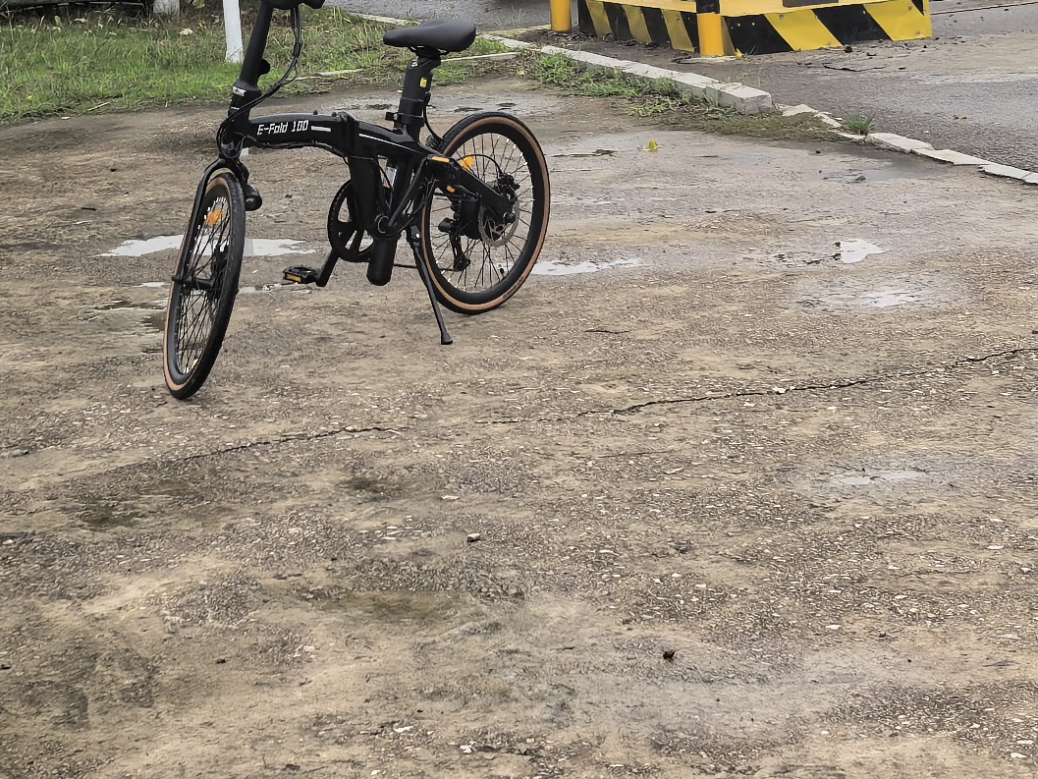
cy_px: -11
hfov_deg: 20.9
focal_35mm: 93
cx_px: 272
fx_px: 2789
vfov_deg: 15.6
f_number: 2
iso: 50
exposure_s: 1/676
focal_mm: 6.98
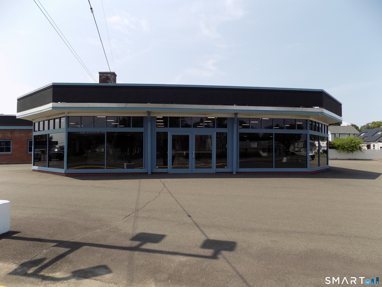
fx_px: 254
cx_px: 191
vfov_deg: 58.9
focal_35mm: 23
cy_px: 144
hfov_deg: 73.9
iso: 80
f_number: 3.1
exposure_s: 1/800
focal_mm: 4
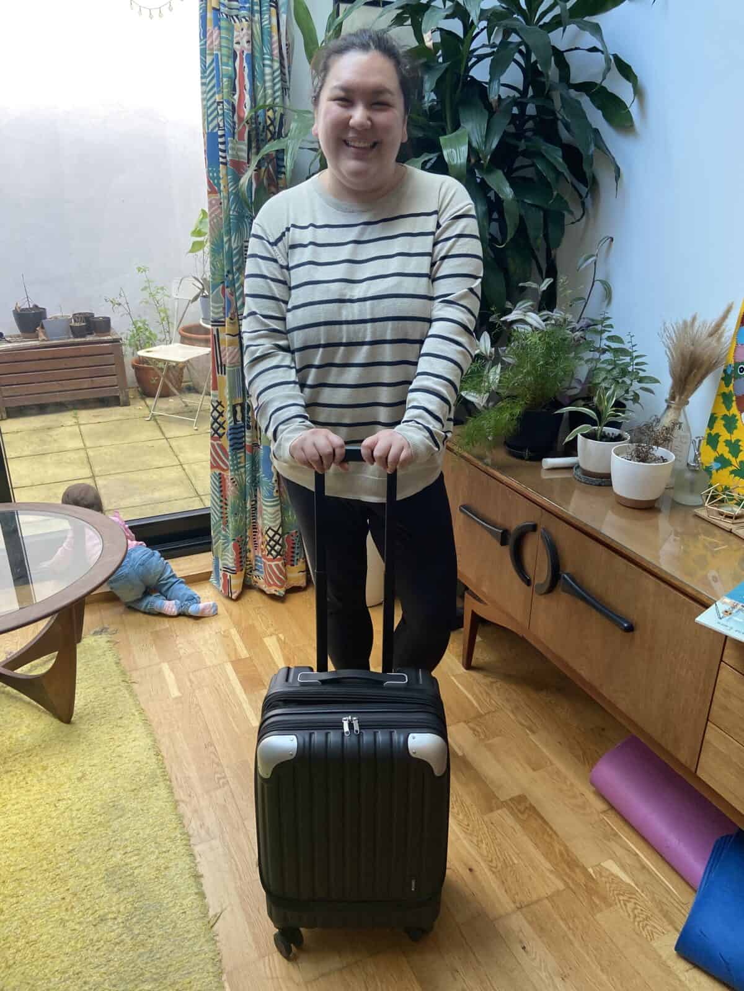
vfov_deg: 67.3
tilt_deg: -21.9
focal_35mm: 26
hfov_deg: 53.1
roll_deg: -0.3
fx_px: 745
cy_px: 496
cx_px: 372
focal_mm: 4.25
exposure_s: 1/105
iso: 125
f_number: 1.8
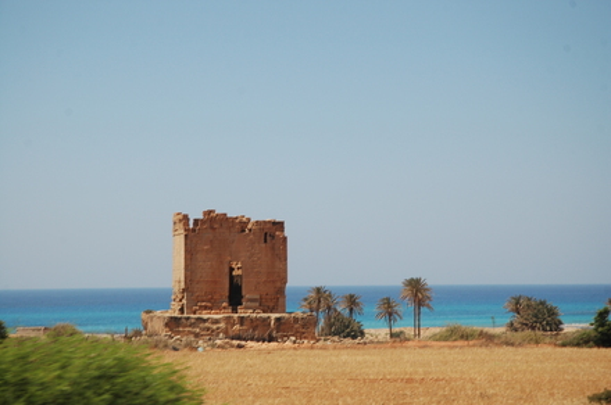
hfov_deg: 22.7
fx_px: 1525
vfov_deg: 15.1
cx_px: 306
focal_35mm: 90
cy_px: 202
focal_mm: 60
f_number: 7.1
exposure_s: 1/800
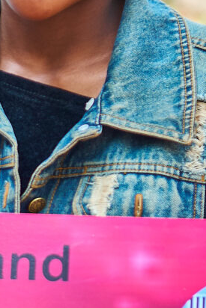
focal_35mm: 311
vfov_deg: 6.6
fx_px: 2667
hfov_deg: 4.4
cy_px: 83
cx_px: -188
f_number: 2.8
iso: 100
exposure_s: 1/200
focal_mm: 50
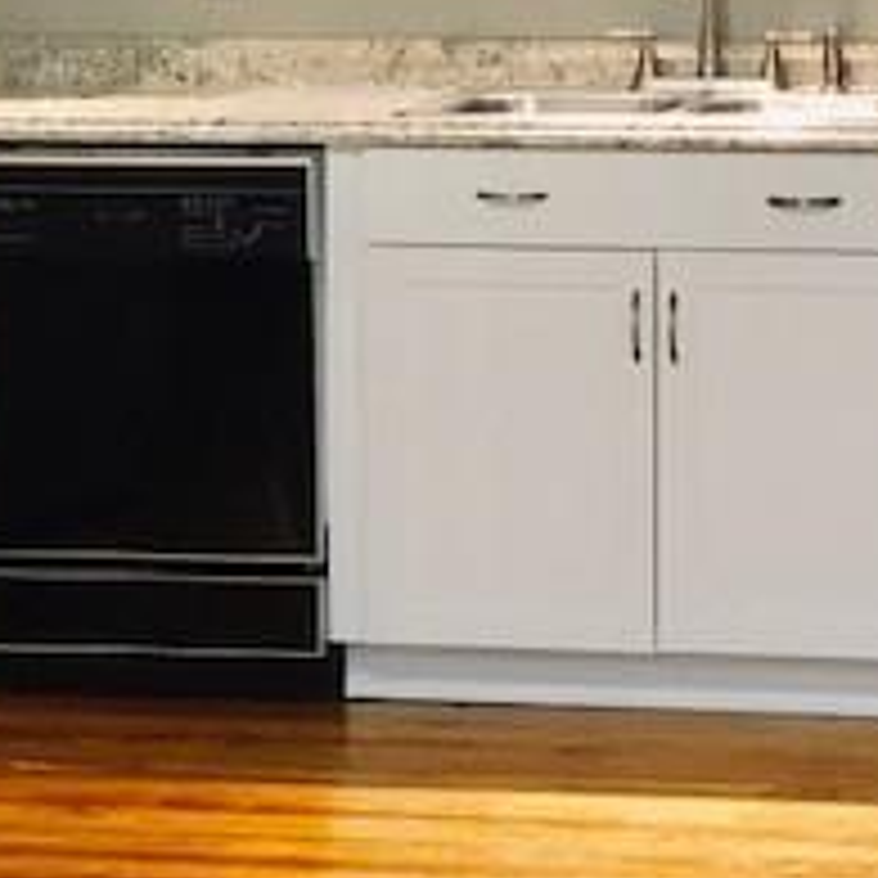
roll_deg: +0.3
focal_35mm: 151
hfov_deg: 11.5
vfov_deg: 11.5
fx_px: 4333
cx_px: 657
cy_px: 14
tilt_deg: -4.4
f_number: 2.4
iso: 160
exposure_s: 1/24
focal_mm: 6
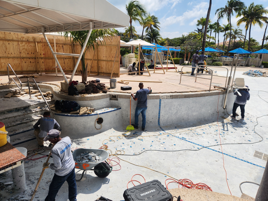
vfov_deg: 58.9
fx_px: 178
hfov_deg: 73.9
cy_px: 100
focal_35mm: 23
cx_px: 134
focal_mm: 5.4
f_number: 1.8
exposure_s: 1/3211
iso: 20
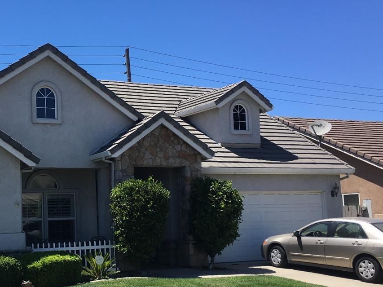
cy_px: 182
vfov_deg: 28.4
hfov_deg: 36.1
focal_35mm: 51
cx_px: 69
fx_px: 564
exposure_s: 1/1374
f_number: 2.2
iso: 25
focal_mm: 4.15
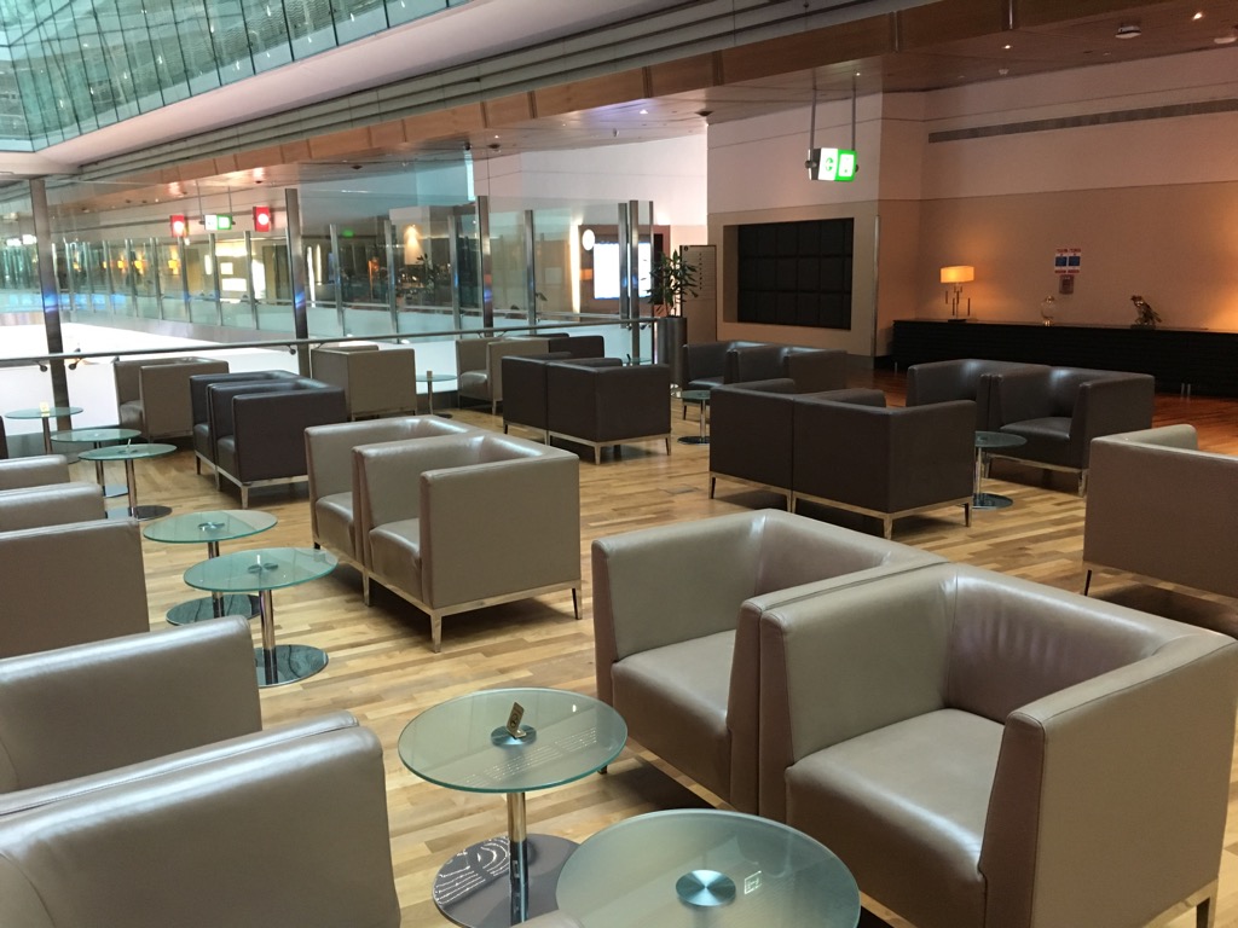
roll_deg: +1.5
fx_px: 1037
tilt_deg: -11.2
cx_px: 619
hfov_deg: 61.7
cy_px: 464
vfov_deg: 48.2
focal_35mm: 29
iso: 200
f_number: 2.2
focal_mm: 4.15
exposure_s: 1/20
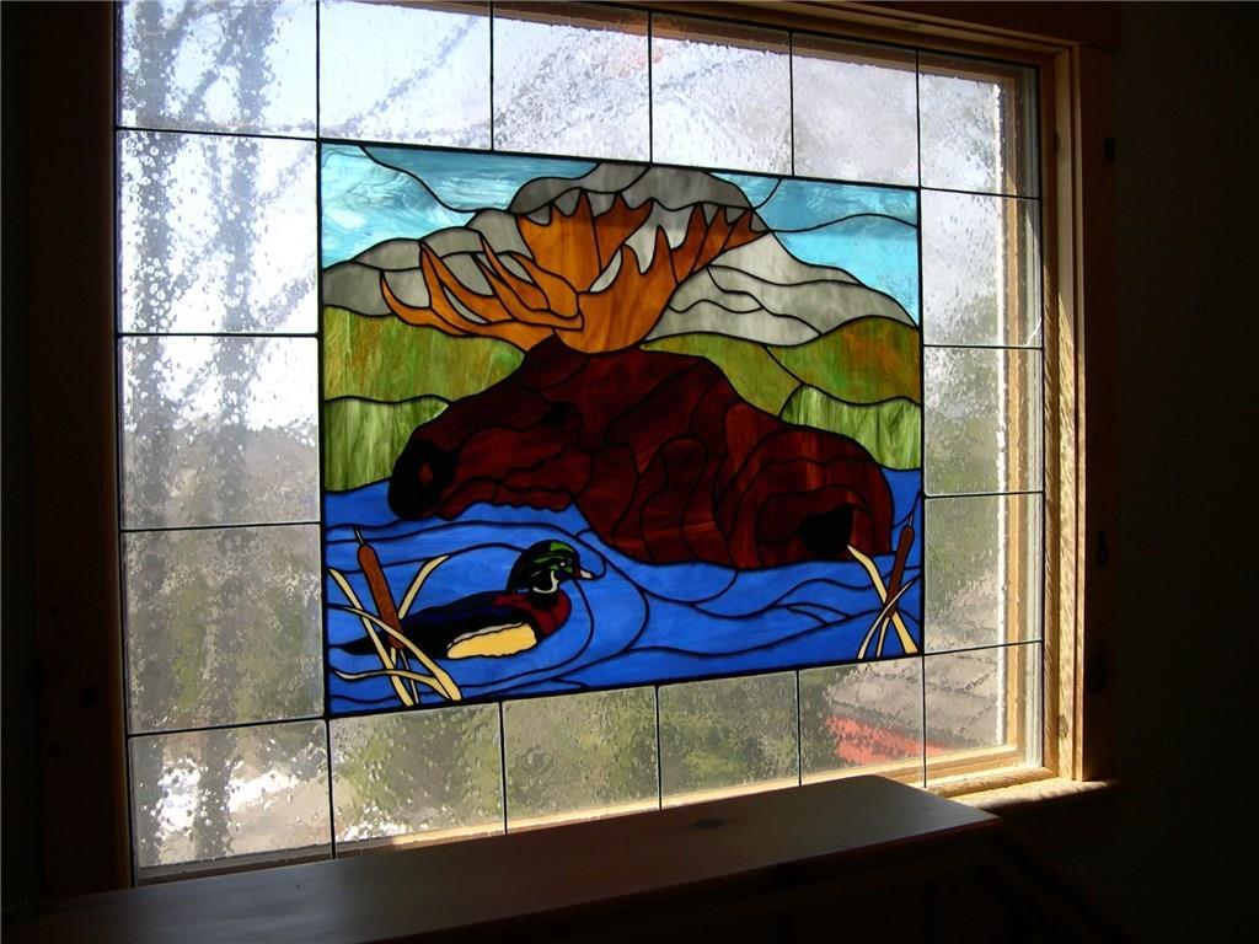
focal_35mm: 38
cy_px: 472
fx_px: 1382
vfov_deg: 37.7
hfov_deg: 49.0
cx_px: 630
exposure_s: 1/344
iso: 100
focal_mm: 8
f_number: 2.8
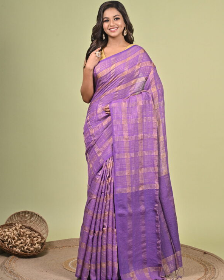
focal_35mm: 97
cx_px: 112
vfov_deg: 19.8
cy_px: 131
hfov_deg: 15.9
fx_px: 804
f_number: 9
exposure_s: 1/160
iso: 400
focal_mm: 85
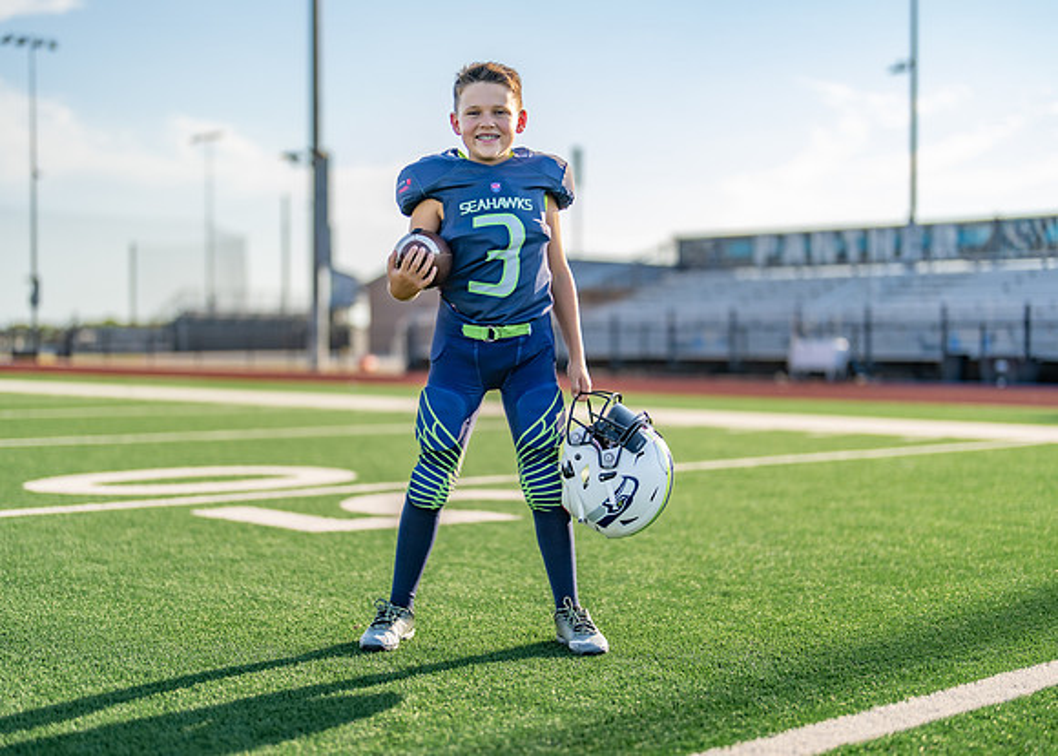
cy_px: 378
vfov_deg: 26.6
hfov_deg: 36.7
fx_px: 1596
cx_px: 529
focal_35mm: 53
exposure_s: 1/4000
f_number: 1.2
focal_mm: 50
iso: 100
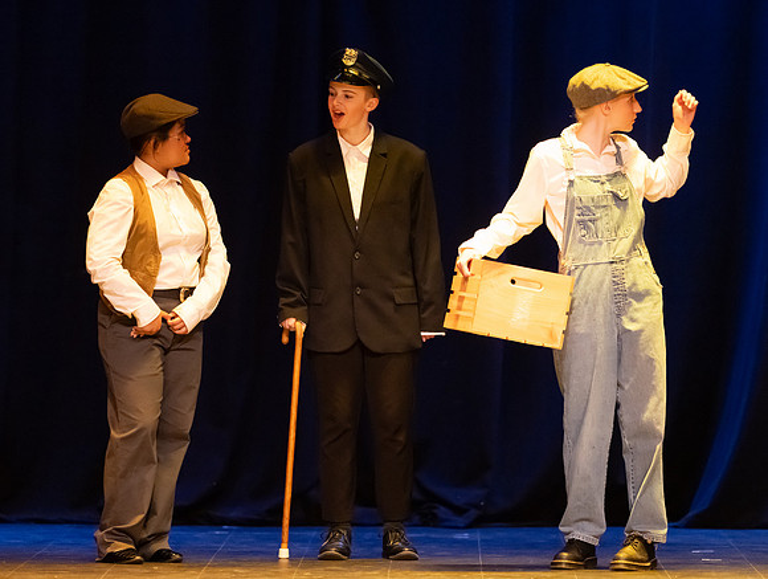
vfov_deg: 4.2
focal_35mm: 354
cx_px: 388
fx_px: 7860
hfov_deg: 5.6
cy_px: 272
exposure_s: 1/250
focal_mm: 300
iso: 14400
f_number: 2.8
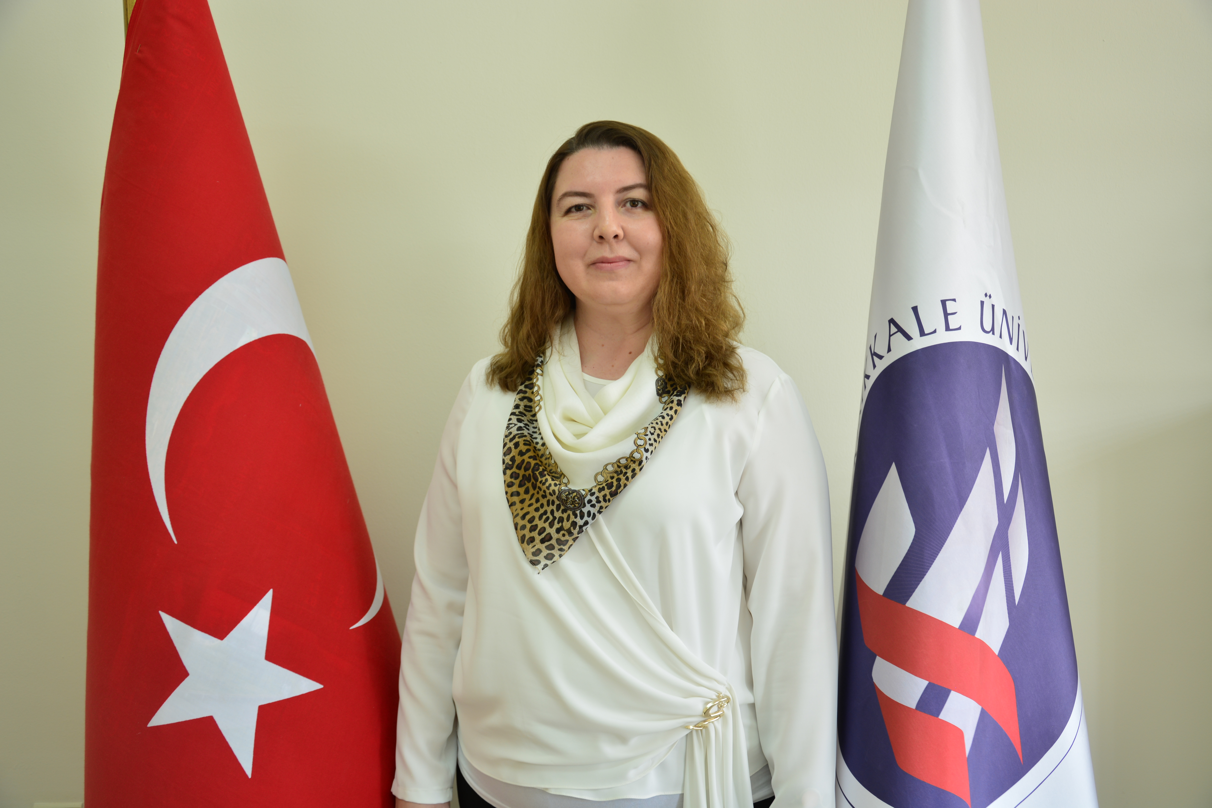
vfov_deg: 35.5
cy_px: 404
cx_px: 606
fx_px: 1262
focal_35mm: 38
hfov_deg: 51.3
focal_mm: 25
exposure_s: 1/8
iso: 100
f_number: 4
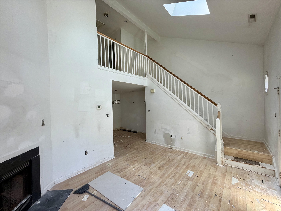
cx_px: 140
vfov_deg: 85.7
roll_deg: +2.2
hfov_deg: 102.1
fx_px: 114
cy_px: 106
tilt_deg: +1.5
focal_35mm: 14
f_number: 2.2
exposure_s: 1/121
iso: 50
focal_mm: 2.22
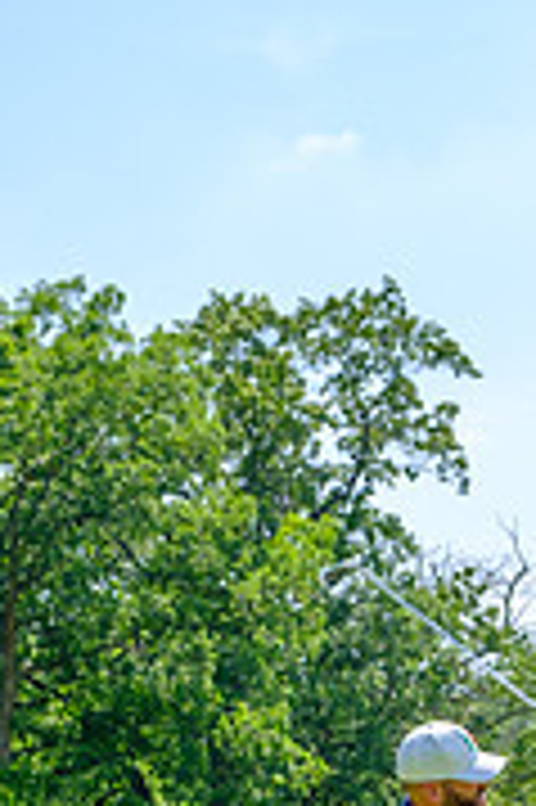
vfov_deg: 14.5
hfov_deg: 10.0
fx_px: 3043
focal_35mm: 136
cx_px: 477
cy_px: 1004
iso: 200
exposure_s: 1/320
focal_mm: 35.8
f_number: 5.6
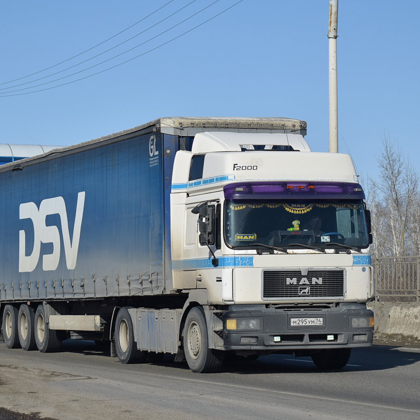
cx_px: 202
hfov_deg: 16.3
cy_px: 211
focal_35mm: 107
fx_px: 1464
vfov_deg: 16.3
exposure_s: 1/1000
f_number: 6.3
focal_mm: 55
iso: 100
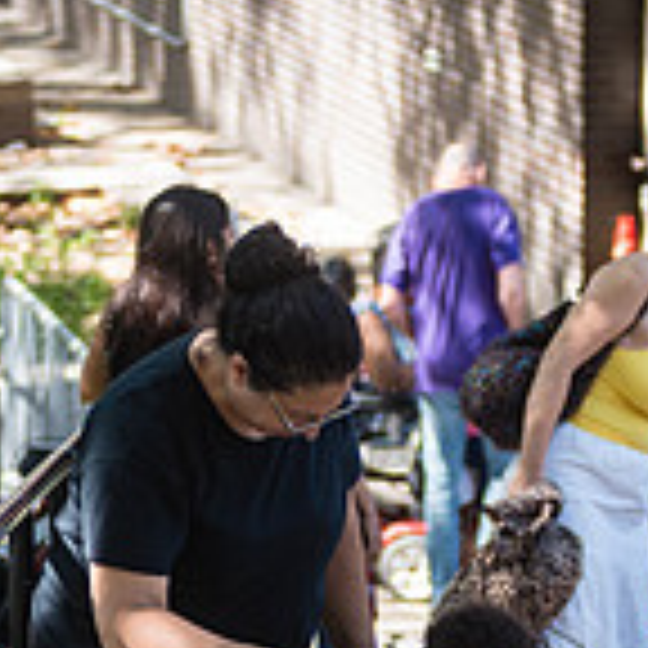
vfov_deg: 6.3
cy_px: 830
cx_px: 392
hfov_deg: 6.4
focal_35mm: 274
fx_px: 5803
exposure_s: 1/400
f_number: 2.8
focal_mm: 80
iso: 250
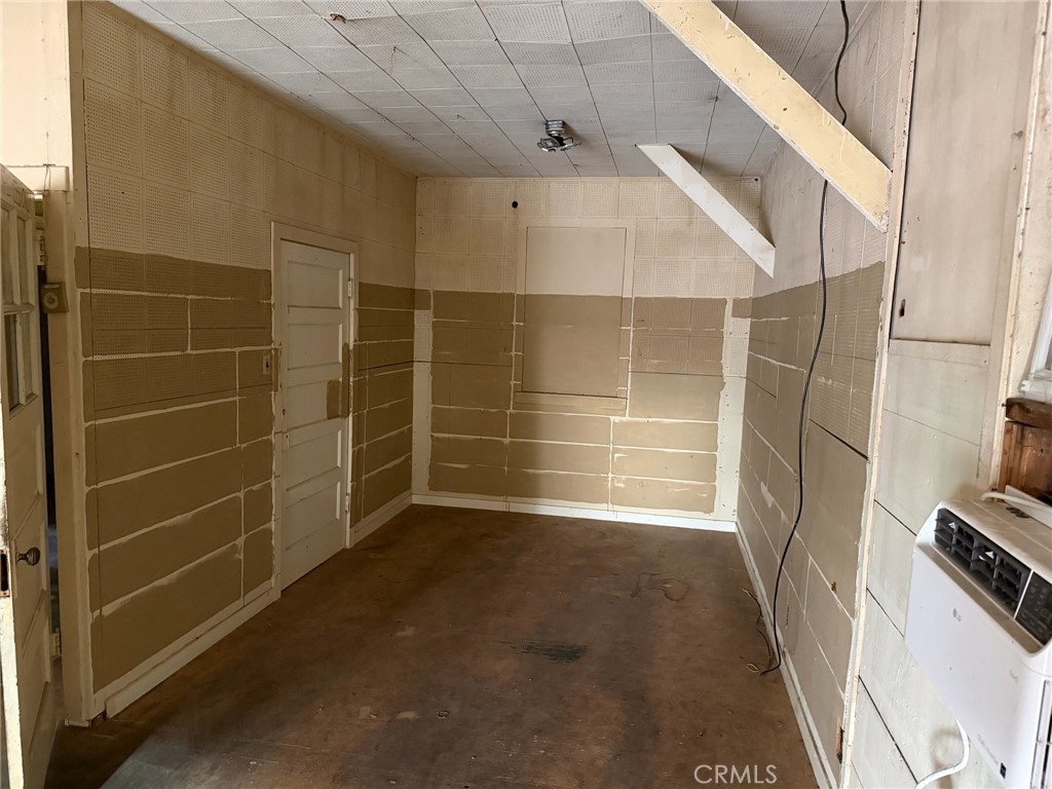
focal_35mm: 24
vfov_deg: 56.8
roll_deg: -1.6
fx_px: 729
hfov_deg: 71.6
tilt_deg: -6.4
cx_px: 526
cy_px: 394
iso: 1000
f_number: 1.78
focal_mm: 6.76
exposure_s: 1/35
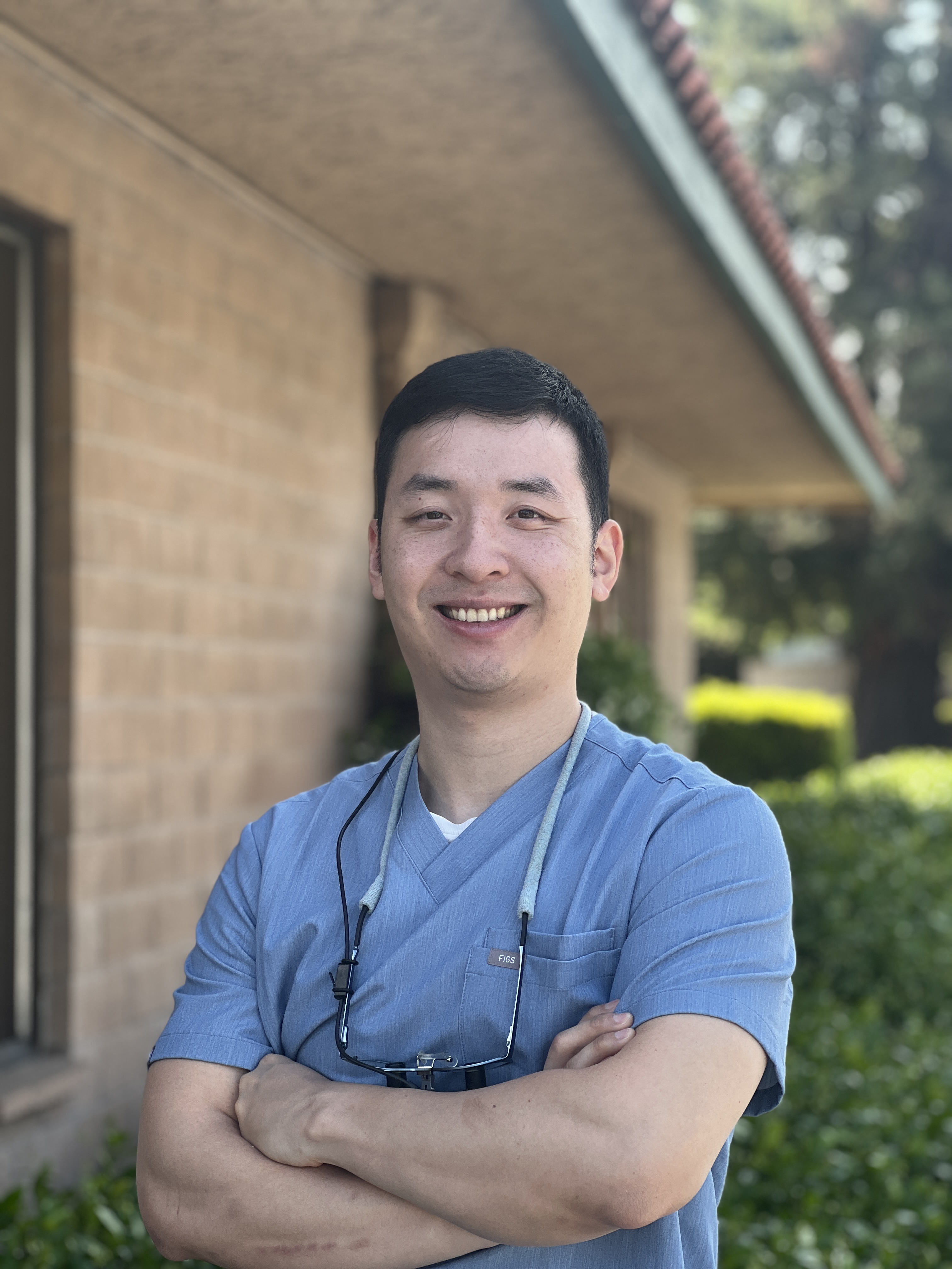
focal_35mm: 77
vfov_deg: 25.3
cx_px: 476
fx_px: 2824
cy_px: 634
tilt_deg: +2.9
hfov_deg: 19.1
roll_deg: +0.7
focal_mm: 9
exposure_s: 1/121
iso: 32
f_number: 2.8
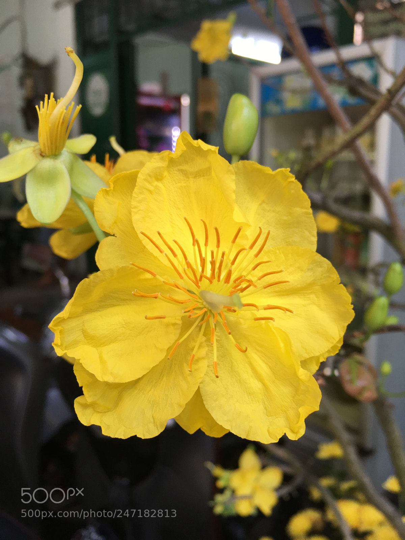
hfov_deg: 48.2
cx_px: 202
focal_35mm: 29
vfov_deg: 61.7
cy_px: 270
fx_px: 452
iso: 25
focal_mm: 4.15
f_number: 2.2
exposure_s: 1/33
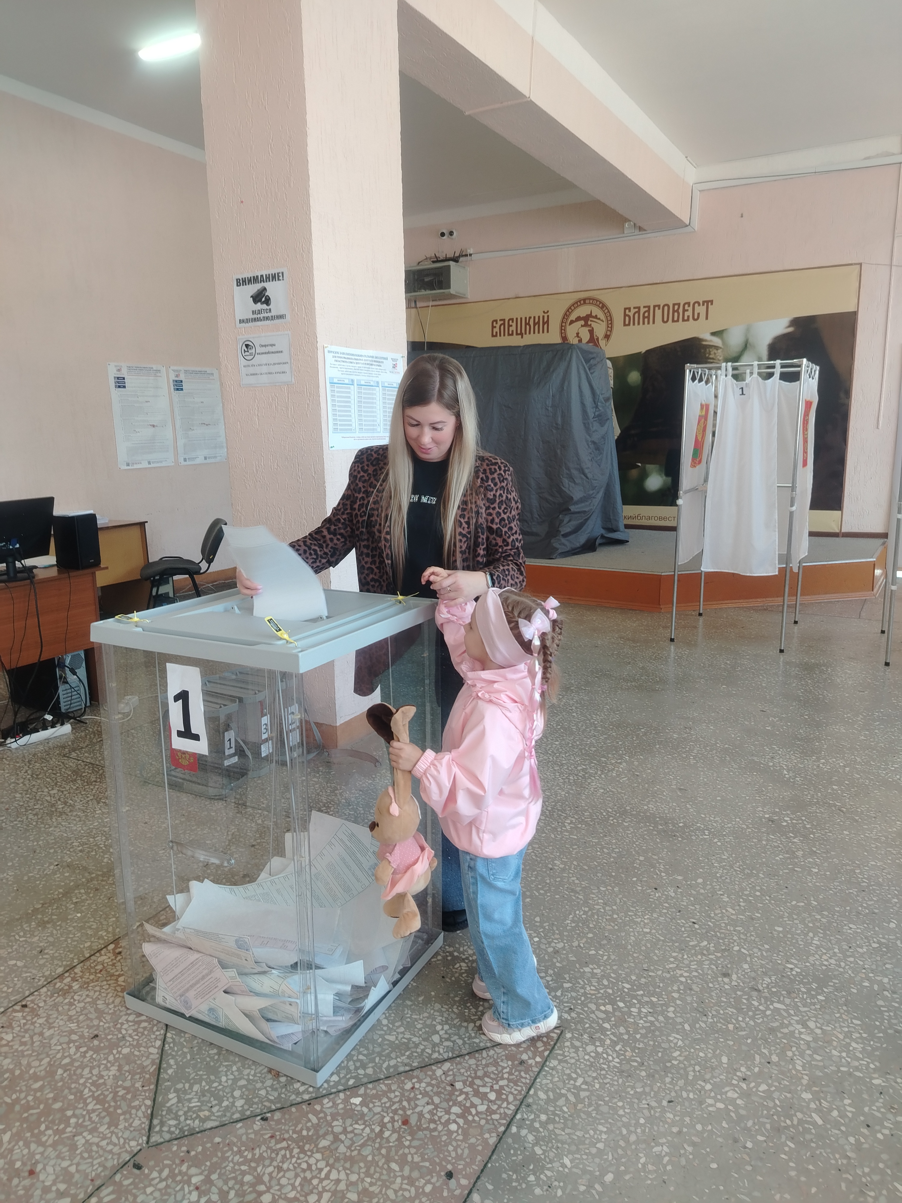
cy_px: 602
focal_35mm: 24
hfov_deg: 56.8
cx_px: 451
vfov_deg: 71.6
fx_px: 834
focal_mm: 5.25
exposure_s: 1/50
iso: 391
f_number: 1.75
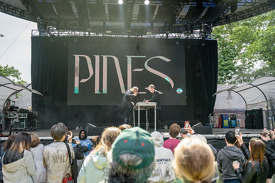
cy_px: 92
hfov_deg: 56.2
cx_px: 138
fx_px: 258
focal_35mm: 34
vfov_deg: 39.2
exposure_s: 1/200
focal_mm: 32
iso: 4000
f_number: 3.2
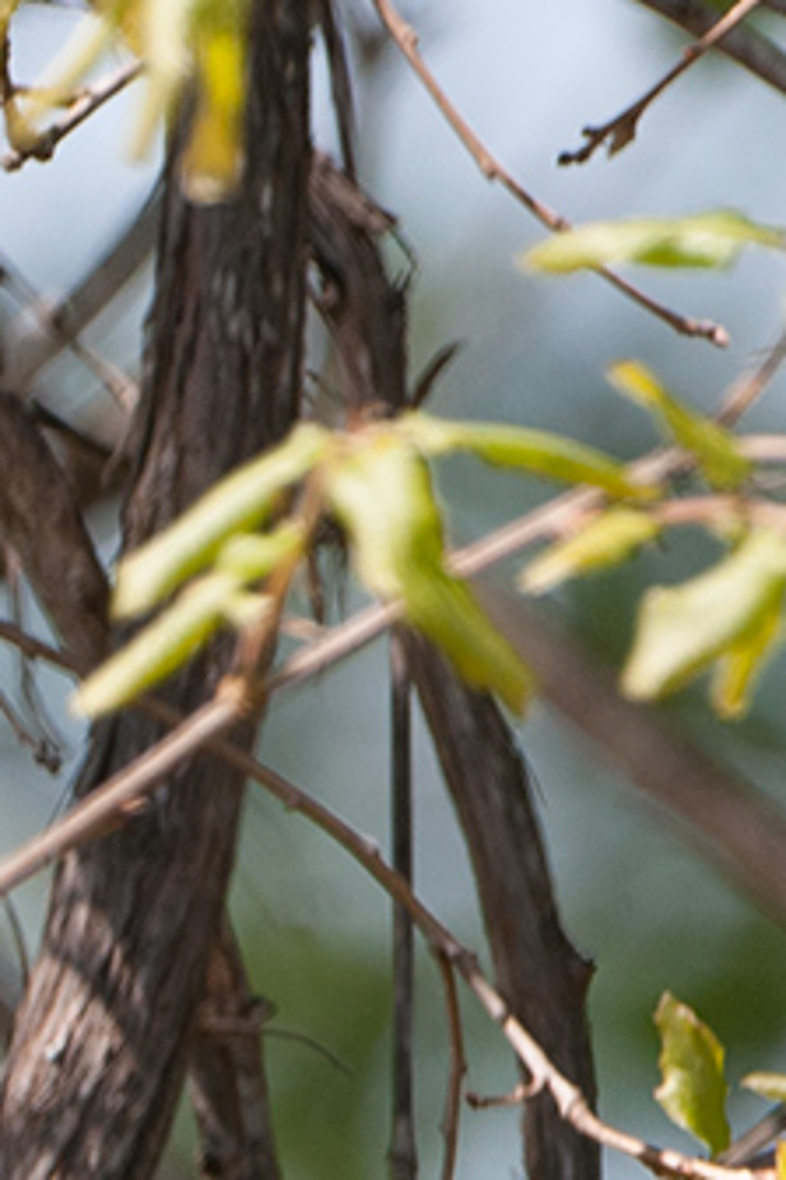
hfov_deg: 0.7
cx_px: -719
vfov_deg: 1.0
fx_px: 65691
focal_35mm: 2006
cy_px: 941
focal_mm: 500
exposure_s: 1/640
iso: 200
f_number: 5.6
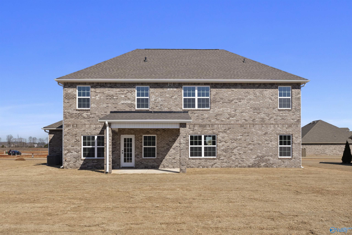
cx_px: 176
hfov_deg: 61.9
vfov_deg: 43.6
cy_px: 118
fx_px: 293
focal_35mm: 30
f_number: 8
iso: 250
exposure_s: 1/60
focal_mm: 20
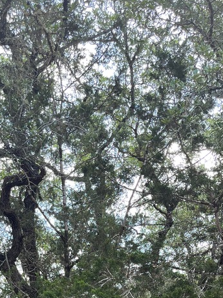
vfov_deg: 28.3
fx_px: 524
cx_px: 54
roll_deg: -0.3
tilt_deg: +0.2
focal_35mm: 61
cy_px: 343
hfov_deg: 23.8
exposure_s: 1/232
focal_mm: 5.1
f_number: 1.6
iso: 40
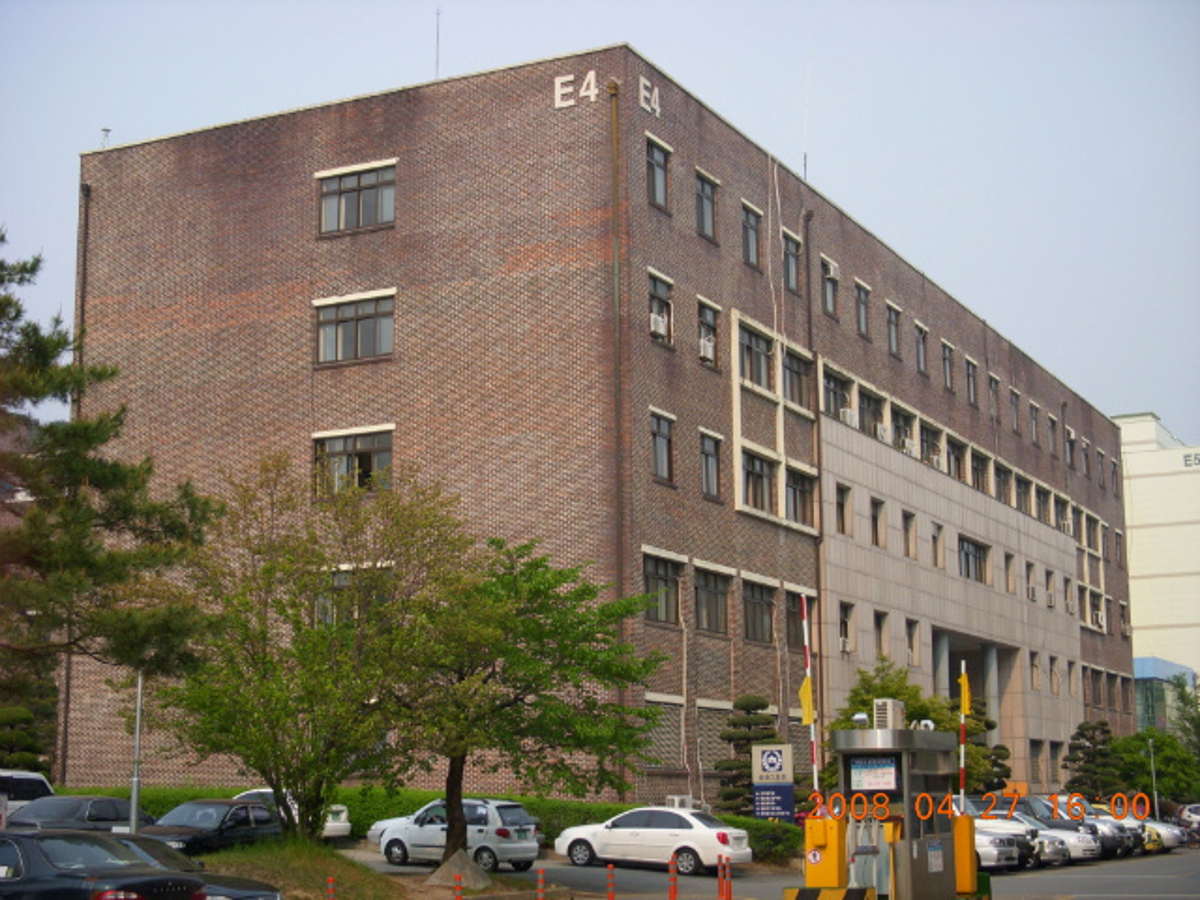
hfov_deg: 33.8
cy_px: 450
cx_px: 600
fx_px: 1976
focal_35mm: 57
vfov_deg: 25.7
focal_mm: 9.4
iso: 100
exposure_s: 1/800
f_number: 3.6
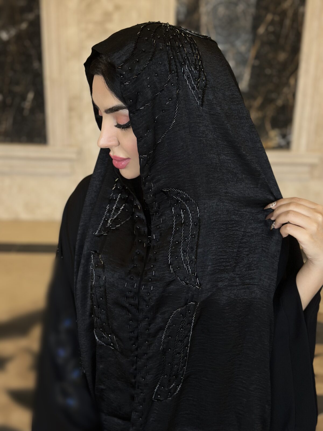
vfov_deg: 39.7
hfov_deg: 30.3
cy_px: 216
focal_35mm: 48
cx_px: 162
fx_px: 597
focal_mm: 6.86
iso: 100
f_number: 1.78
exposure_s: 1/100
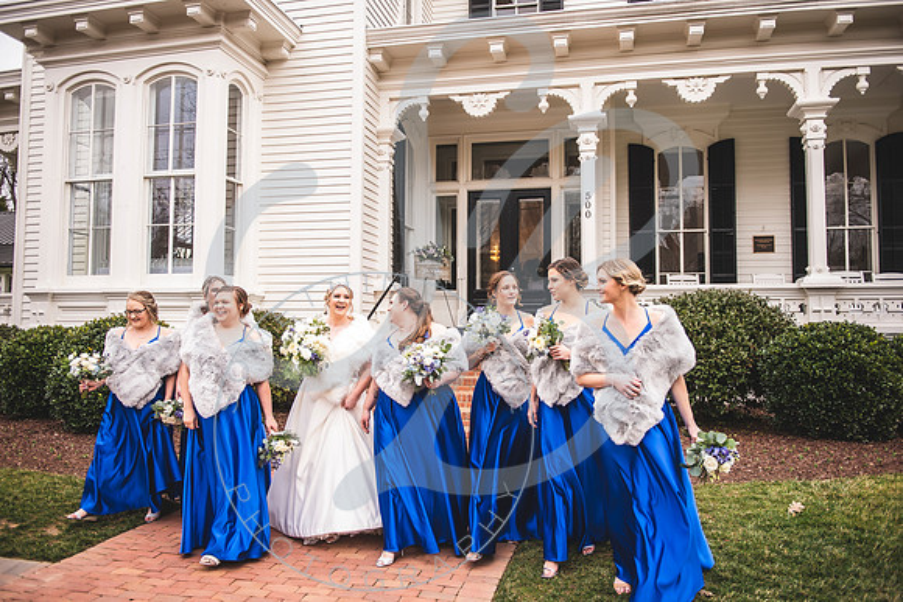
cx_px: 452
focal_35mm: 28
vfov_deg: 46.3
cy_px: 301
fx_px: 705
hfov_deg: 65.3
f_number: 2.8
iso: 100
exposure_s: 1/250
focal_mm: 28
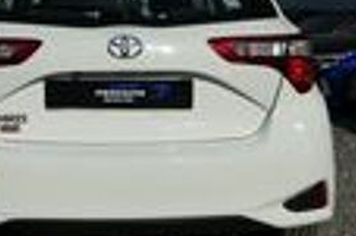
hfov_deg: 44.0
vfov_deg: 30.3
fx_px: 434
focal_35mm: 44
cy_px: 85
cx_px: 120
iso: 125
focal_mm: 9.12
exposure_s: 1/1600
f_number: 6.3
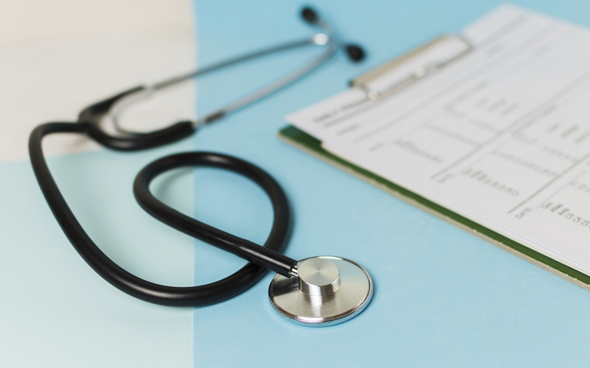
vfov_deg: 23.7
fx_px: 877
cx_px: 292
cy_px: 180
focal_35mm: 55
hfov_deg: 37.2
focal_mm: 35
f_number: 2.5
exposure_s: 1/160
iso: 200
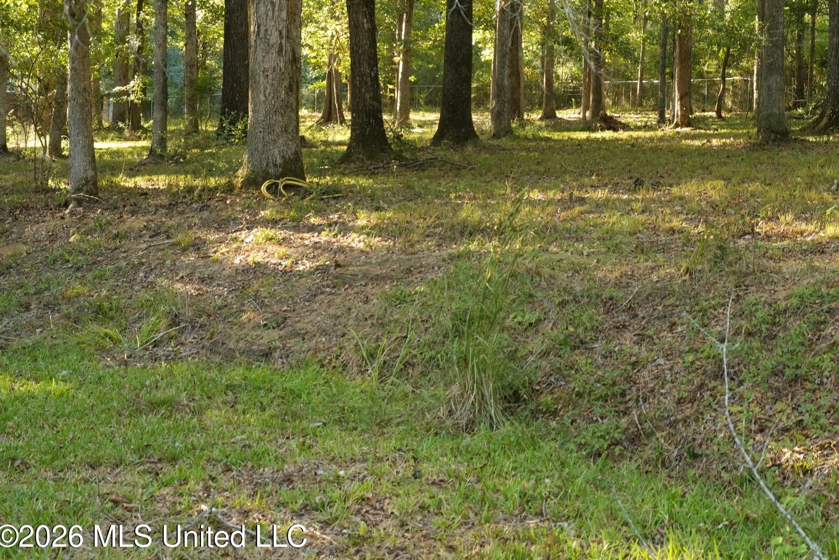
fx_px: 1282
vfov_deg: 23.9
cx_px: 789
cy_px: 54
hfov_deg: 33.9
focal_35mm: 55
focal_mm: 29
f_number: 6.3
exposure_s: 1/40
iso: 640
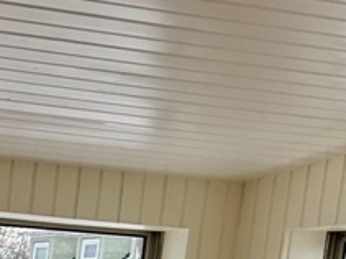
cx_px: -275
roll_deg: -3.8
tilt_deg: -12.5
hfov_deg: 13.9
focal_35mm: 126
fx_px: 1259
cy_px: 556
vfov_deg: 10.6
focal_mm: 5.7
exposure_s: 1/873
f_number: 1.5
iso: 50
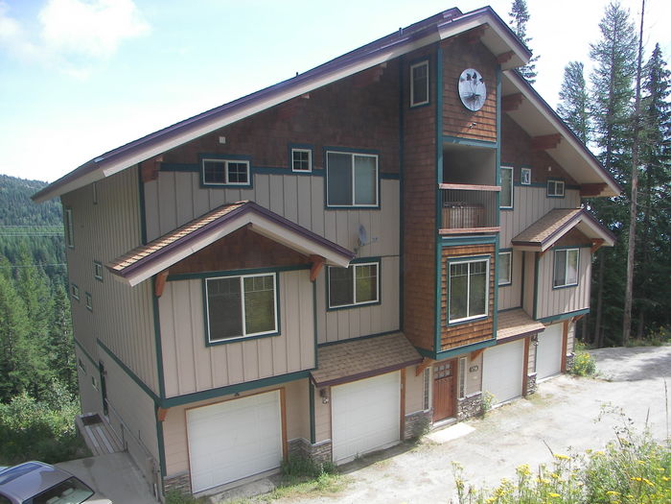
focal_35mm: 36
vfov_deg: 39.7
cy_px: 252
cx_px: 336
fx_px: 698
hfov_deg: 51.4
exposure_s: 1/250
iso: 50
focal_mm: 6
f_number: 2.8
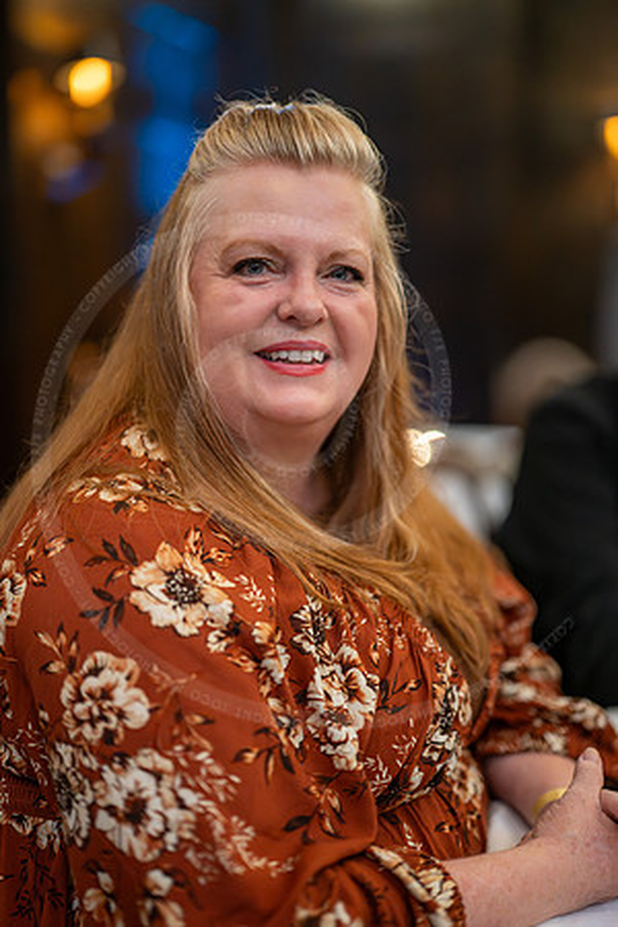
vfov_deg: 39.6
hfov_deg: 27.0
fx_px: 1287
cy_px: 464
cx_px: 309
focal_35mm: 50
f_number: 1.2
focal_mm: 50
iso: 6400
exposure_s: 1/125
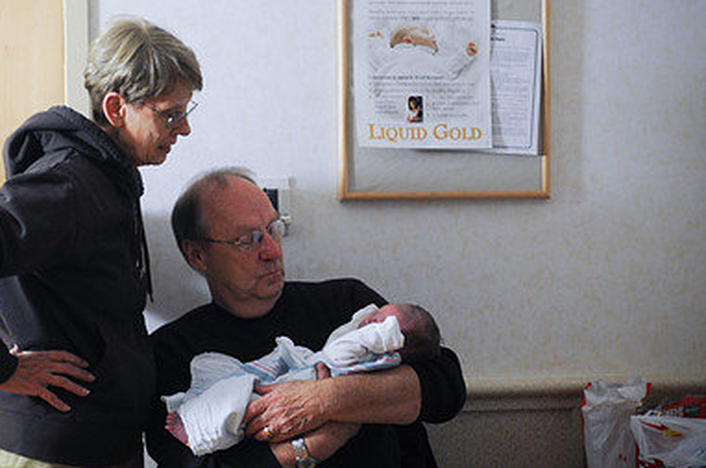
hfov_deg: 25.4
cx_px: 242
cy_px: 190
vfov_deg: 17.0
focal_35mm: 80
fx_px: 1561
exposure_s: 1/8
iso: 400
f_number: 2.8
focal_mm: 35
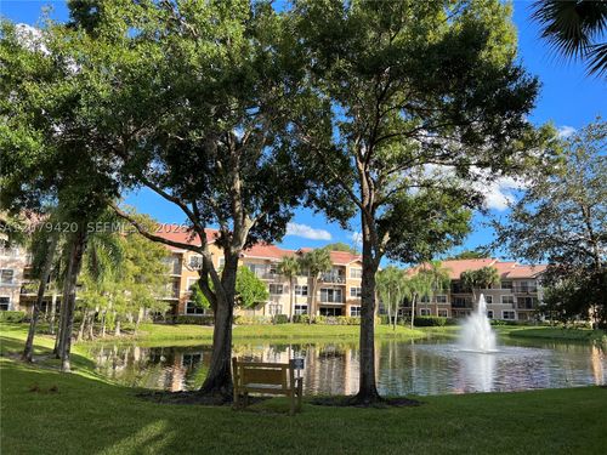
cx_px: 304
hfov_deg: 67.3
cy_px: 228
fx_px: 456
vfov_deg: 53.1
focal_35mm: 26
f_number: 1.5
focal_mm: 5.7
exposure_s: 1/1553
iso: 50
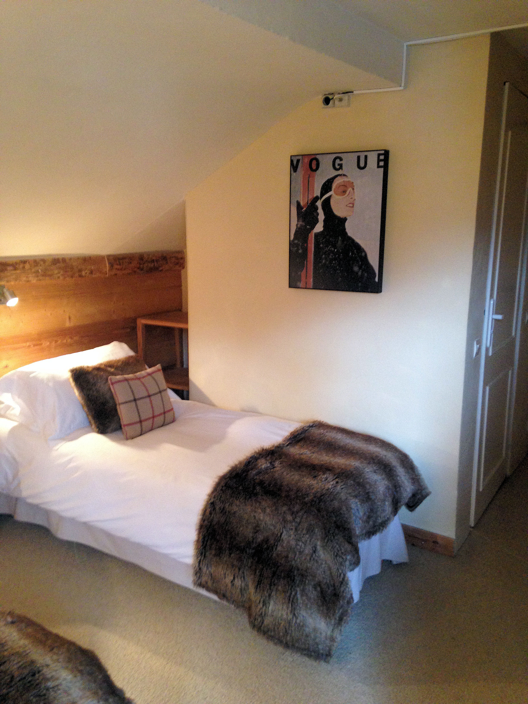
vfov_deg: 55.4
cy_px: 352
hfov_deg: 42.9
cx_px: 264
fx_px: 671
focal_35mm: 33
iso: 250
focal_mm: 4.12
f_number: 2.4
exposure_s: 1/20
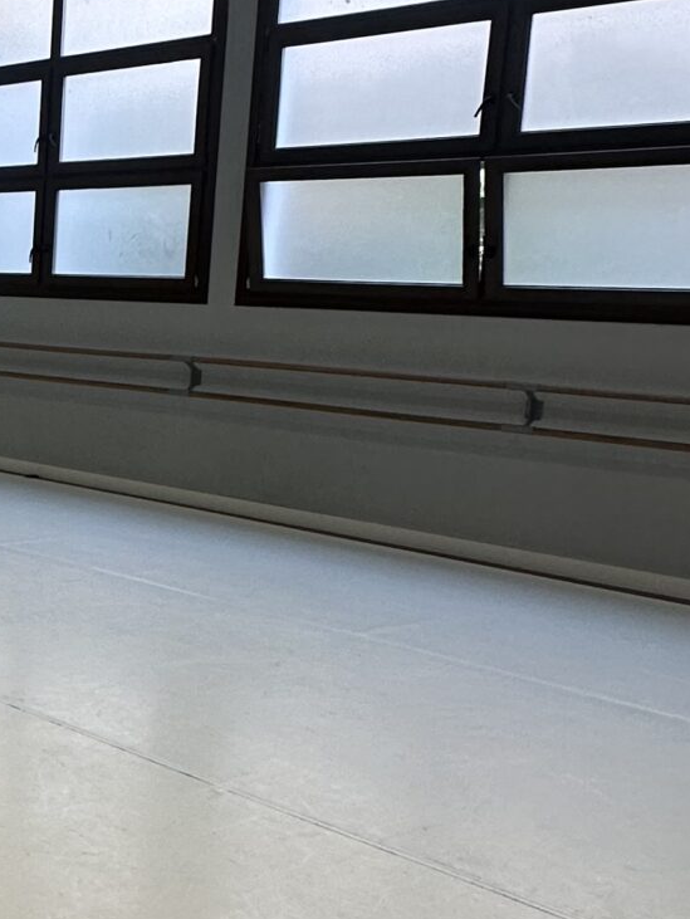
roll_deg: -0.4
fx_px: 1301
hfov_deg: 23.2
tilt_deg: -6.6
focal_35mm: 49
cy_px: 444
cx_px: -373
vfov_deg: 38.9
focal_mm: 2.22
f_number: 2.2
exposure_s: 1/100
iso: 125
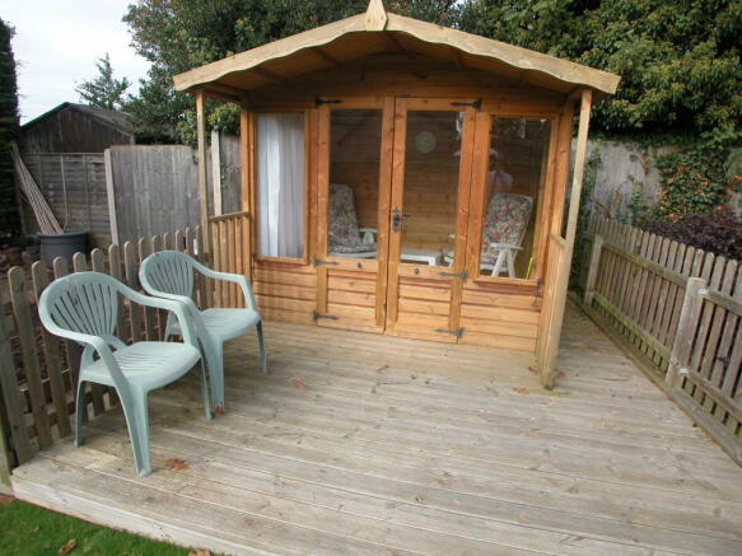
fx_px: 643
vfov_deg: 46.8
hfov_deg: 60.0
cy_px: 278
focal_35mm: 30
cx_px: 371
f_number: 5
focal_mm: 7.7
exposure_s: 1/185
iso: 100
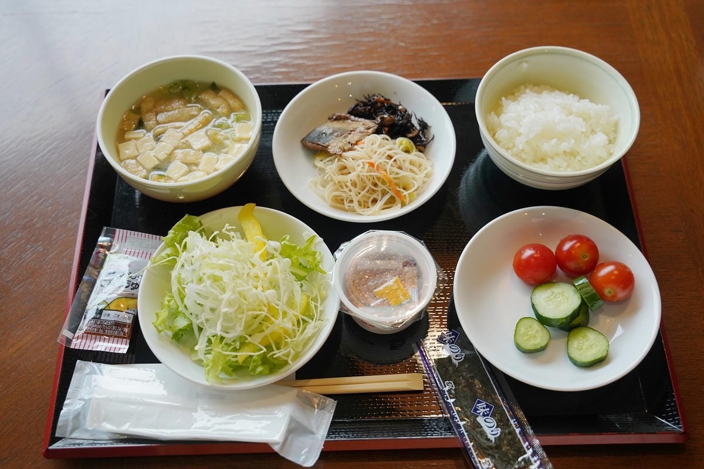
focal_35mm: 41
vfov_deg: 32.6
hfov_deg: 47.4
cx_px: 352
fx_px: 802
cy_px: 234
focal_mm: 41
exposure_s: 1/160
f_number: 4
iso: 1250
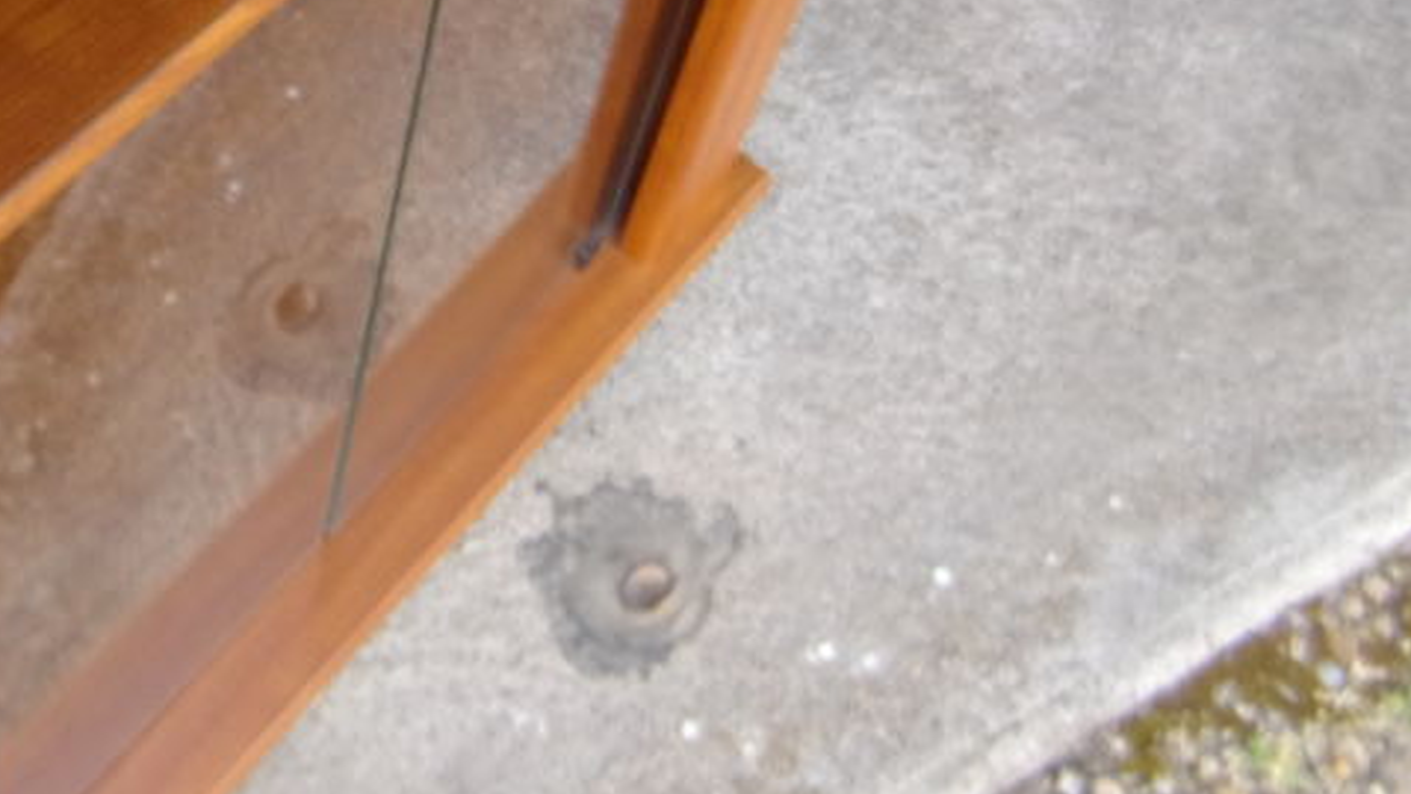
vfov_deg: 20.2
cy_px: -74
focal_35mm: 57
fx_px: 2133
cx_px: 224
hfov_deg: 35.1
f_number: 3.5
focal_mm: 4.5
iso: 80
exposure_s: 1/52
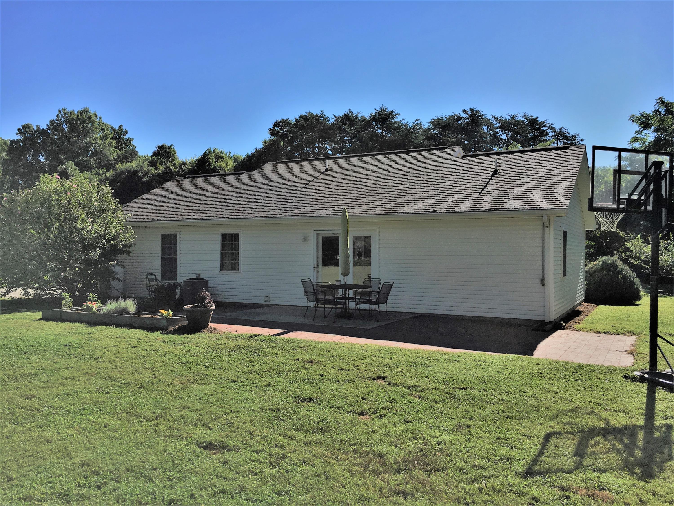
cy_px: 253
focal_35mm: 29
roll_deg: +0.0
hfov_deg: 61.7
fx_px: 565
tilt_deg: -0.1
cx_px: 337
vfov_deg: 48.2
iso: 25
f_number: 2.2
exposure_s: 1/1876
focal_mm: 4.15
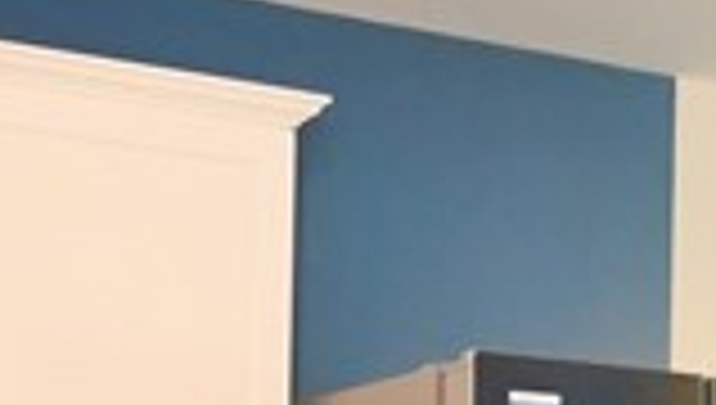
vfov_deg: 10.5
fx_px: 2035
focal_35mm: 107
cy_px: 796
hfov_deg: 20.0
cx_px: 333
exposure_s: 1/60
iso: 1400
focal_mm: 10
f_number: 4
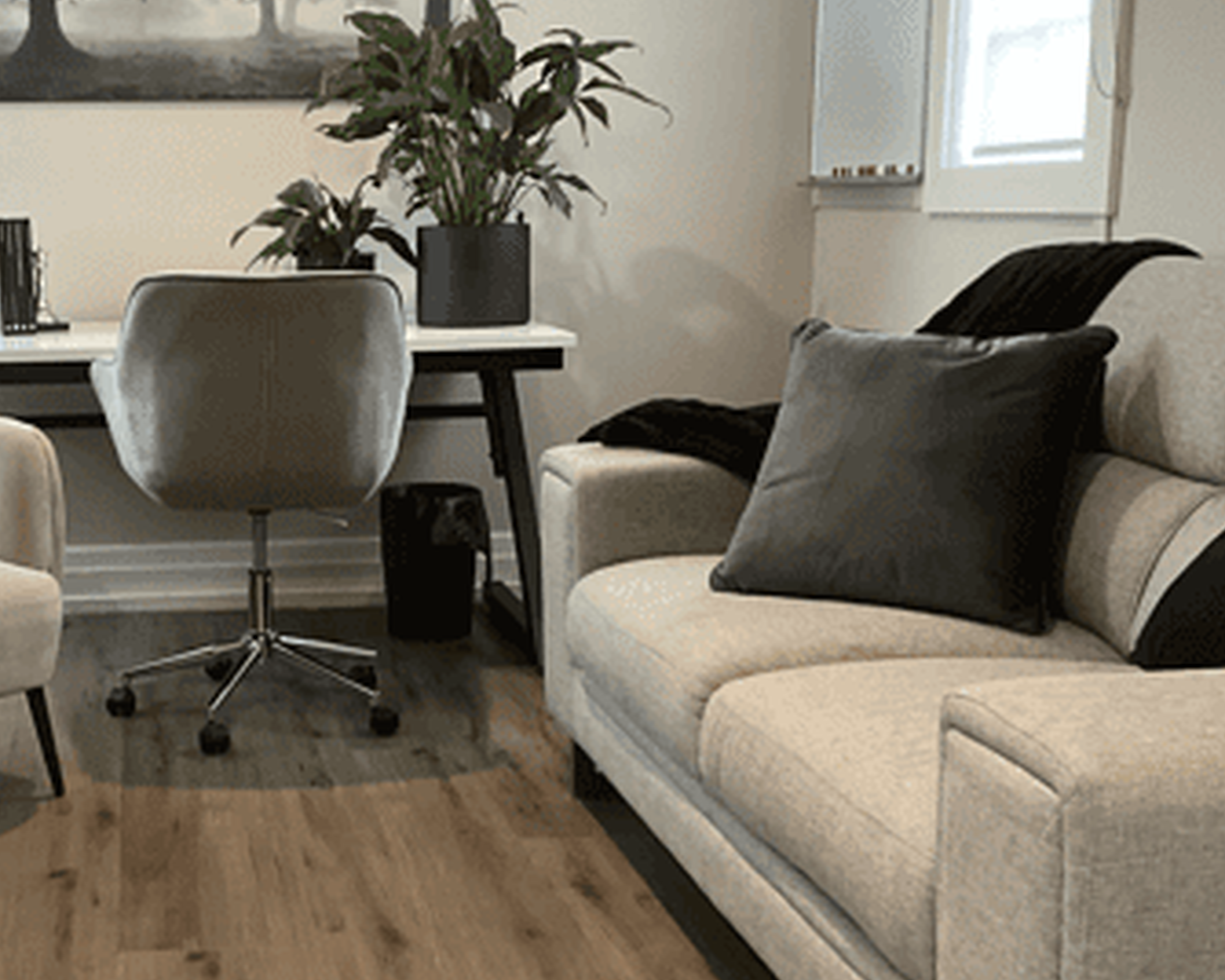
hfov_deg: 33.7
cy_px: 567
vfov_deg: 28.1
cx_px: 245
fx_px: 1958
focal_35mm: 54
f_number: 1.8
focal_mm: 3
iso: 125
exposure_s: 1/60
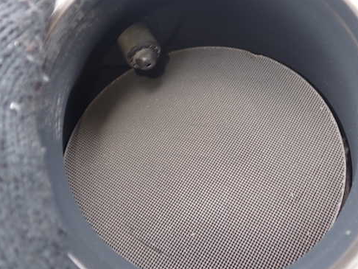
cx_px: 201
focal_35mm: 37
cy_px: 123
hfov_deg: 50.0
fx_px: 383
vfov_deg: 38.7
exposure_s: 1/60
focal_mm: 5.4
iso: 125
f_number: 2.3
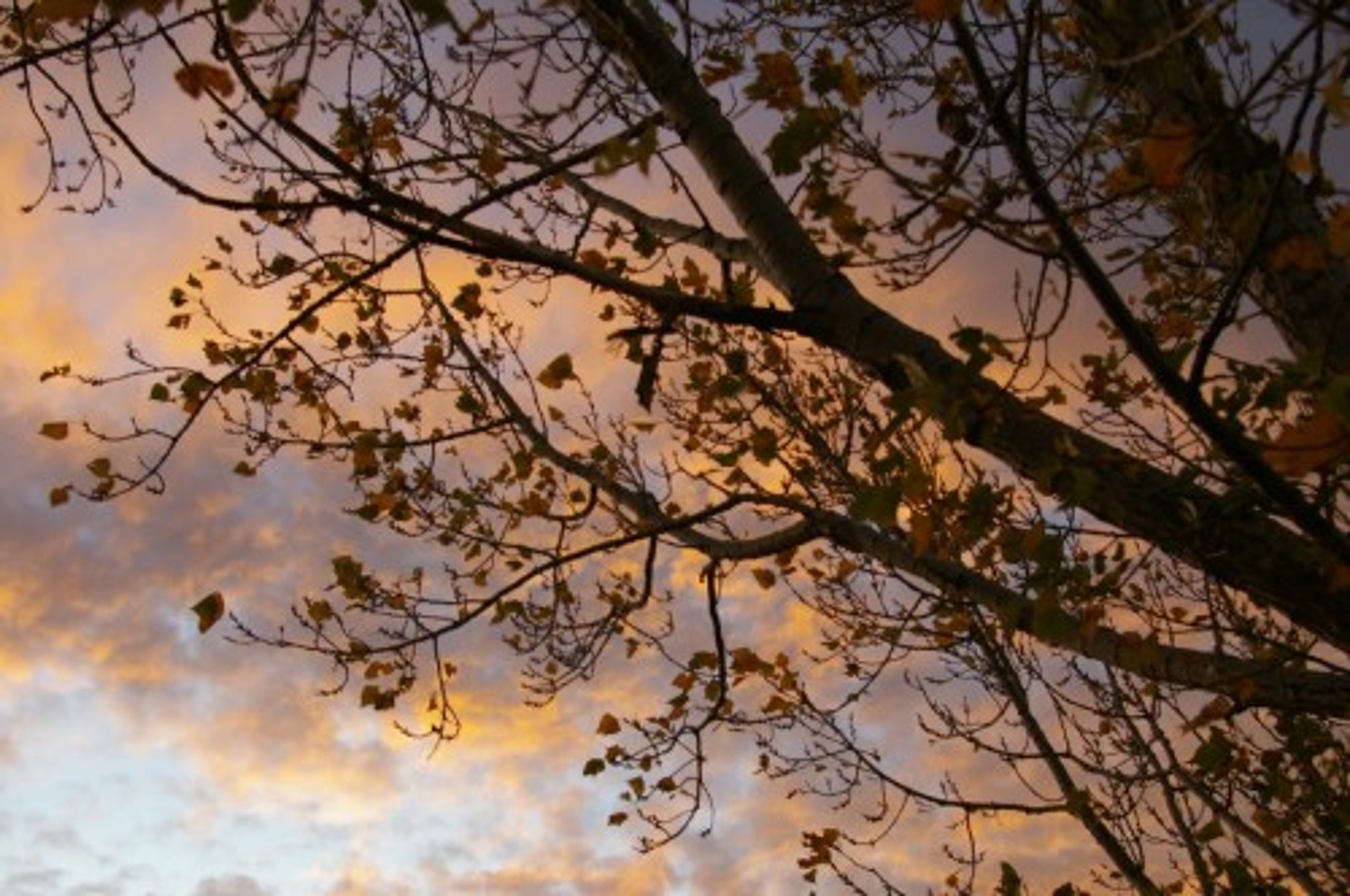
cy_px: 448
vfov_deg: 34.1
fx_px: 1461
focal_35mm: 39
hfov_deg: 49.6
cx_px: 675
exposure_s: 1/45
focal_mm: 26
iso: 200
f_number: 5.6
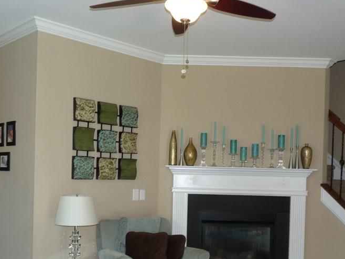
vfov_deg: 33.9
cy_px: 180
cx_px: 181
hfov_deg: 44.8
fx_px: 419
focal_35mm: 42
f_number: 4
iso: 125
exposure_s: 1/25
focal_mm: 4.8
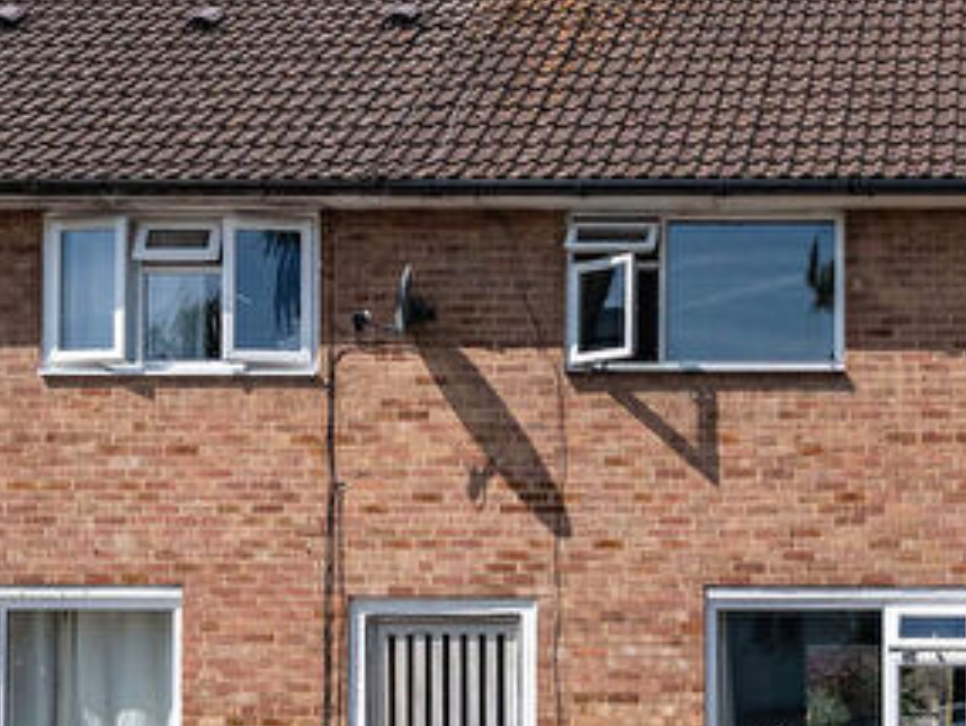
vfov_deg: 19.7
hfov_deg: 24.8
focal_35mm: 74
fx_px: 2072
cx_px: 1007
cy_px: 564
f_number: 8
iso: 2000
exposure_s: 1/4000
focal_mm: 31.5
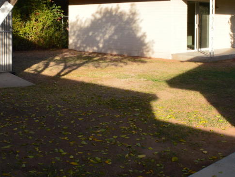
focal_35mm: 69
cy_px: 42
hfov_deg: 28.0
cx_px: 78
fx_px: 469
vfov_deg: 21.1
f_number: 10
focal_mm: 20
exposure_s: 1/320
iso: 400
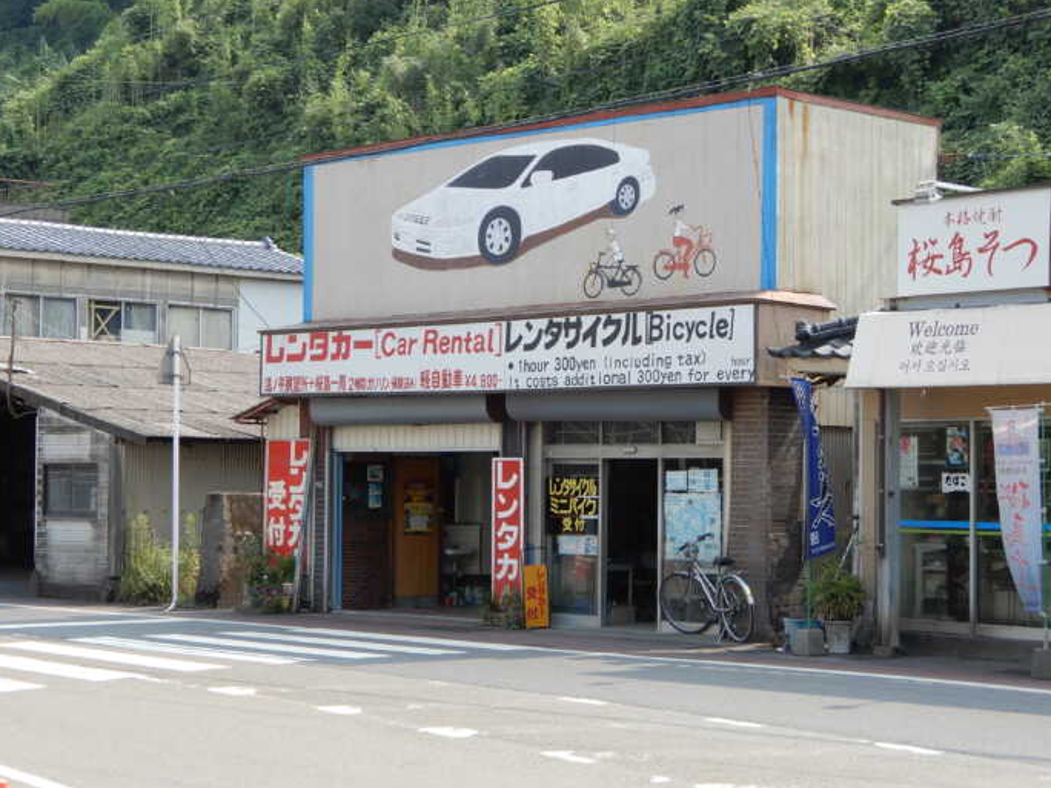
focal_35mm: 76
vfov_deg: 19.4
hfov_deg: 25.6
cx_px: 576
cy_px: 378
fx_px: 2307
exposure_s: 1/200
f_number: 4.5
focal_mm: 11.6
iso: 80
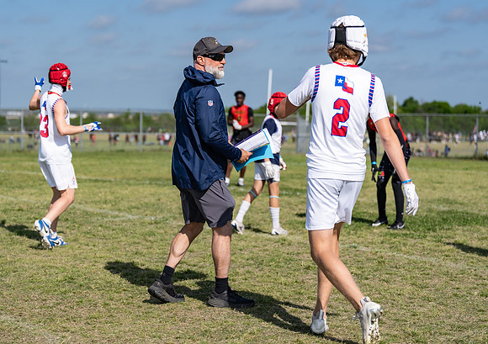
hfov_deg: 24.3
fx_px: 1130
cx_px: 197
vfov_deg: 17.3
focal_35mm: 82
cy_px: 161
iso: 100
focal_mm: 70
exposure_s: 1/3200
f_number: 2.8
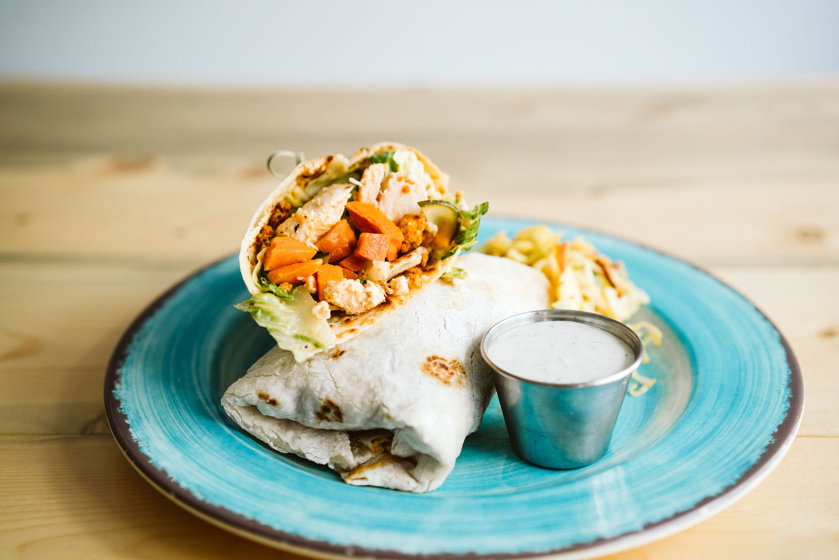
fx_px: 1294
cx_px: 420
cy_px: 280
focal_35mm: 56
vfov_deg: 24.4
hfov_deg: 35.9
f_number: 2.8
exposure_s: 1/250
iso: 500
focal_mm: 55
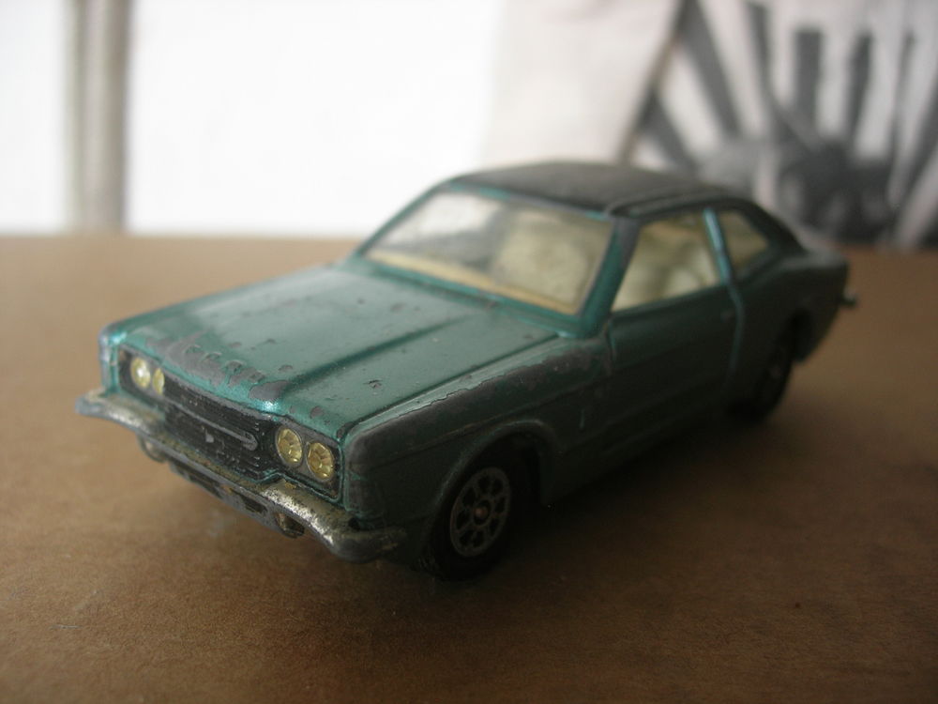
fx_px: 1030
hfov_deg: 49.0
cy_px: 352
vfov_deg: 37.7
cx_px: 469
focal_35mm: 38
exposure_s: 1/4
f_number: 2.8
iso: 67
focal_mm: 7.8
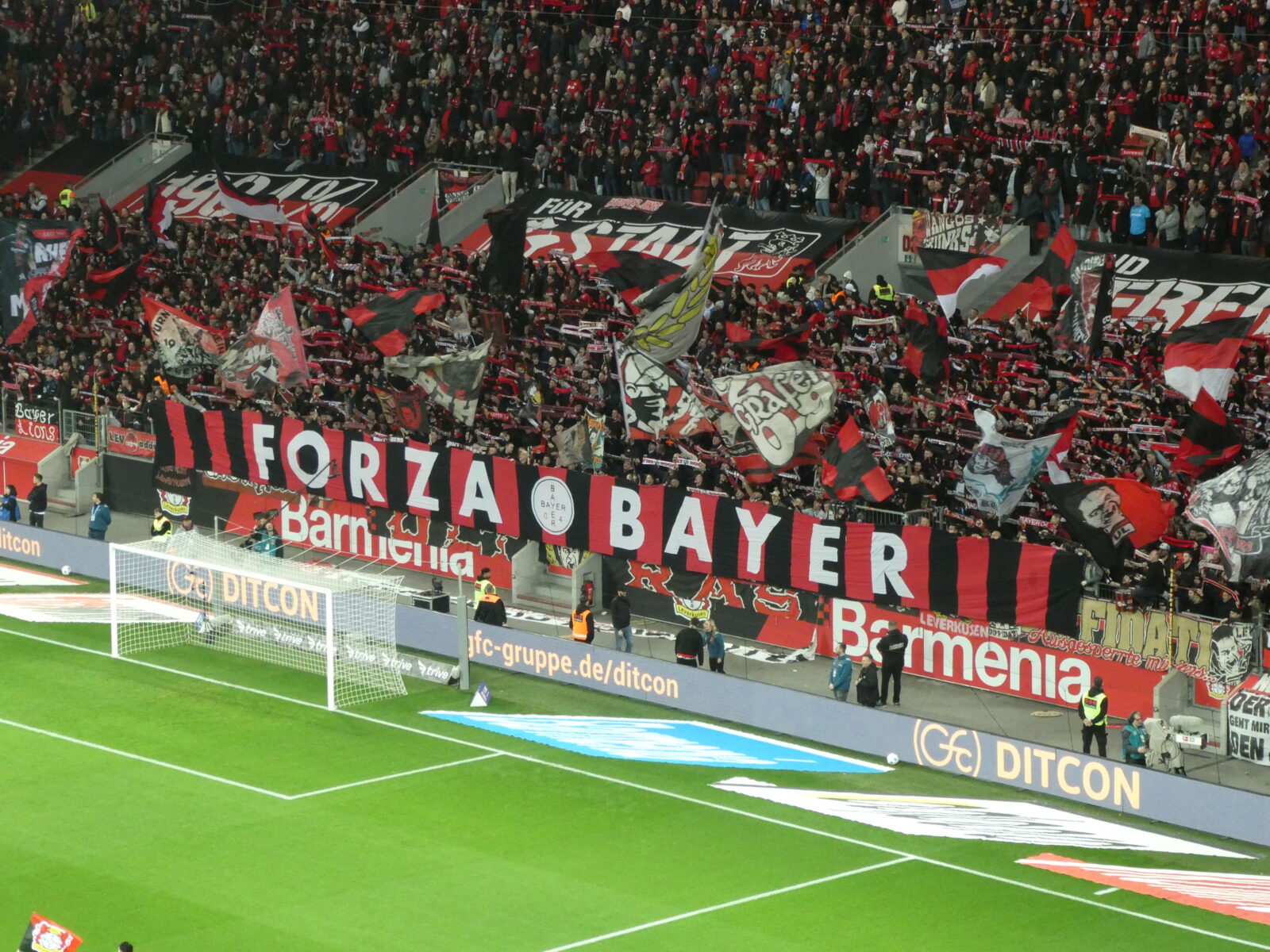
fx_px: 3889
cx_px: 635
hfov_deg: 18.5
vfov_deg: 14.0
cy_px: 476
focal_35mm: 106
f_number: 5.1
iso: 800
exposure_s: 1/80
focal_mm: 19
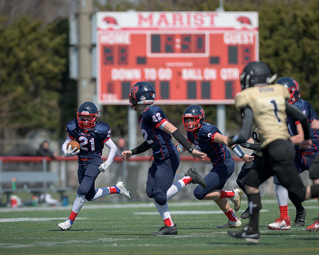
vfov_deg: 4.0
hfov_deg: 5.0
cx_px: 99
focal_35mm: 387
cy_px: 163
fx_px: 3657
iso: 64
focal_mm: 200
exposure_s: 1/4000
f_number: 2
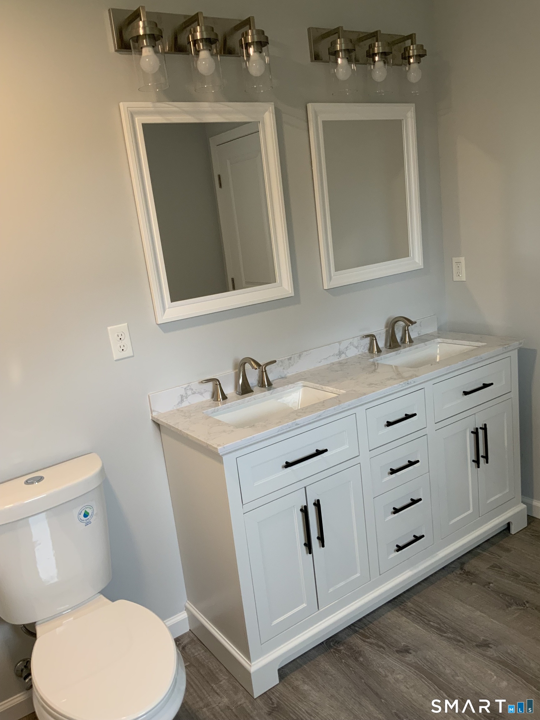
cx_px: 270
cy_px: 360
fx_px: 603
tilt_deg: -14.8
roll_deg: +6.2
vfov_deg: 61.7
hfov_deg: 48.2
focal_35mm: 29
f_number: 1.8
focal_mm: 3
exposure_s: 1/60
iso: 80
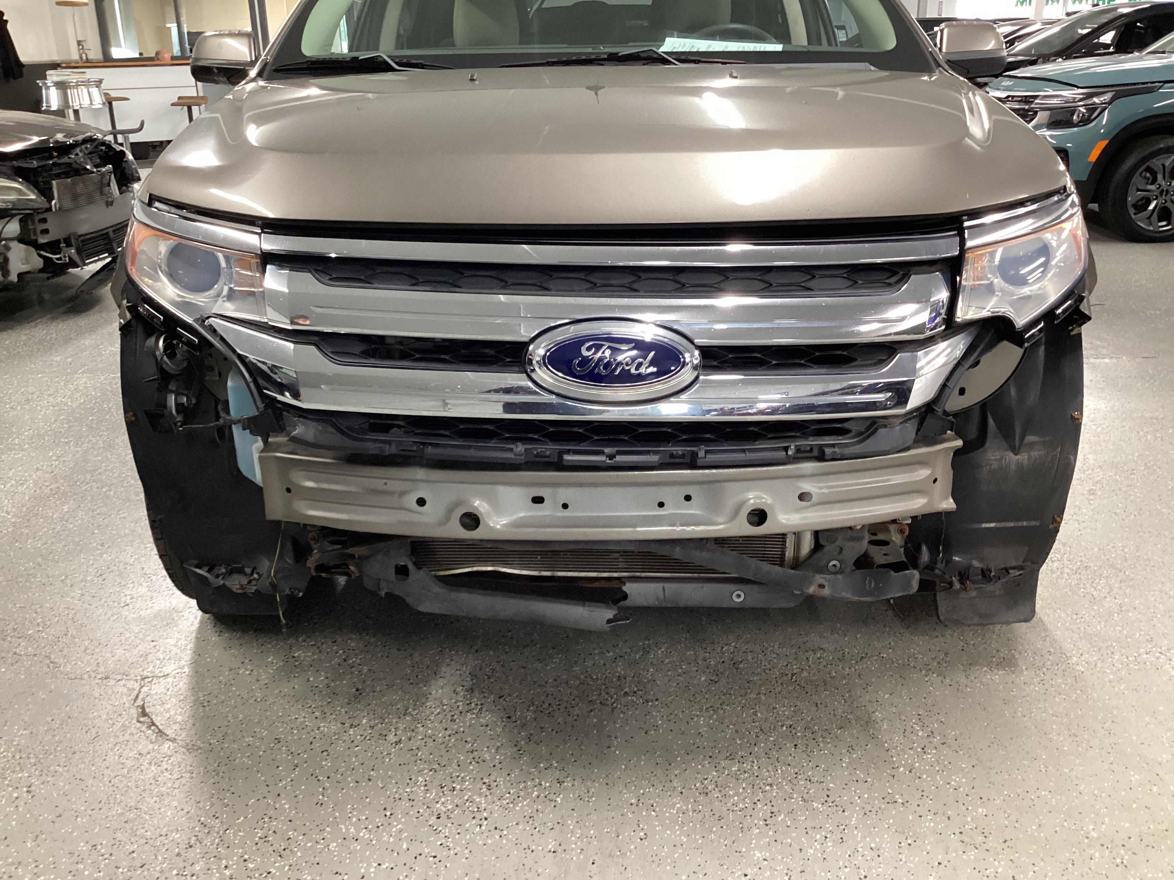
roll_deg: +0.7
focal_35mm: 31
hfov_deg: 58.4
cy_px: 440
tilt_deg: -20.6
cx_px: 587
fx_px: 1051
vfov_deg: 45.4
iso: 250
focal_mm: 3.3
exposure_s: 1/33
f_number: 2.4
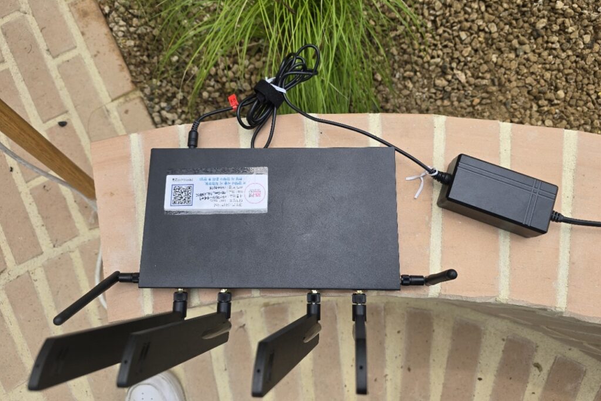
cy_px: 194
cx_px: 301
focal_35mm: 24
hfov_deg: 73.8
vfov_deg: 53.1
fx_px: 401
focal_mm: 6.3
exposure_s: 1/263
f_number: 1.7
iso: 12
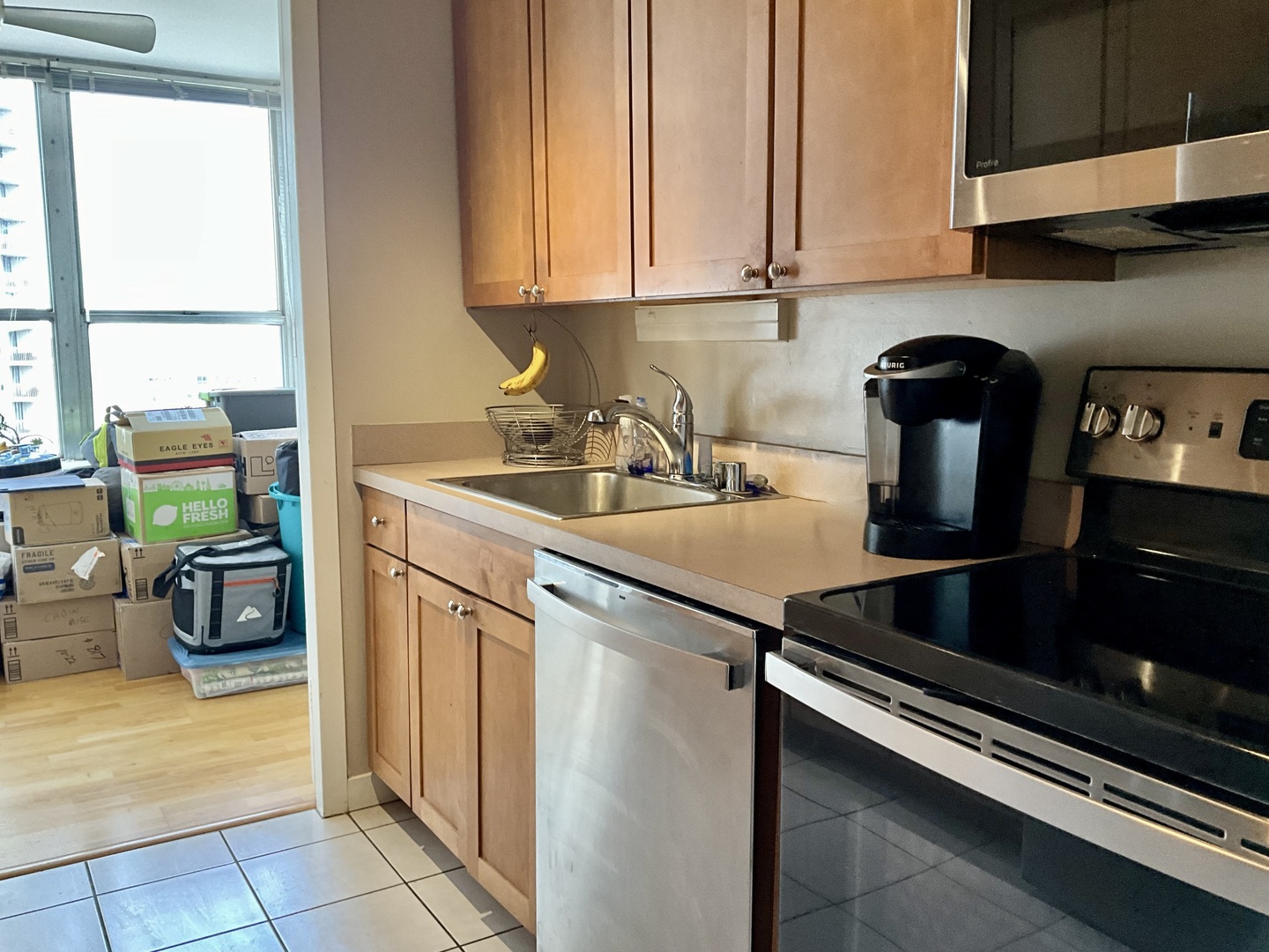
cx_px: 634
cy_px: 476
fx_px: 1063
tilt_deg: -7.1
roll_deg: -0.1
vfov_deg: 48.2
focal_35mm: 29
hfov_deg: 61.7
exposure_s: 1/60
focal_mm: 3
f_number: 1.8
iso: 125
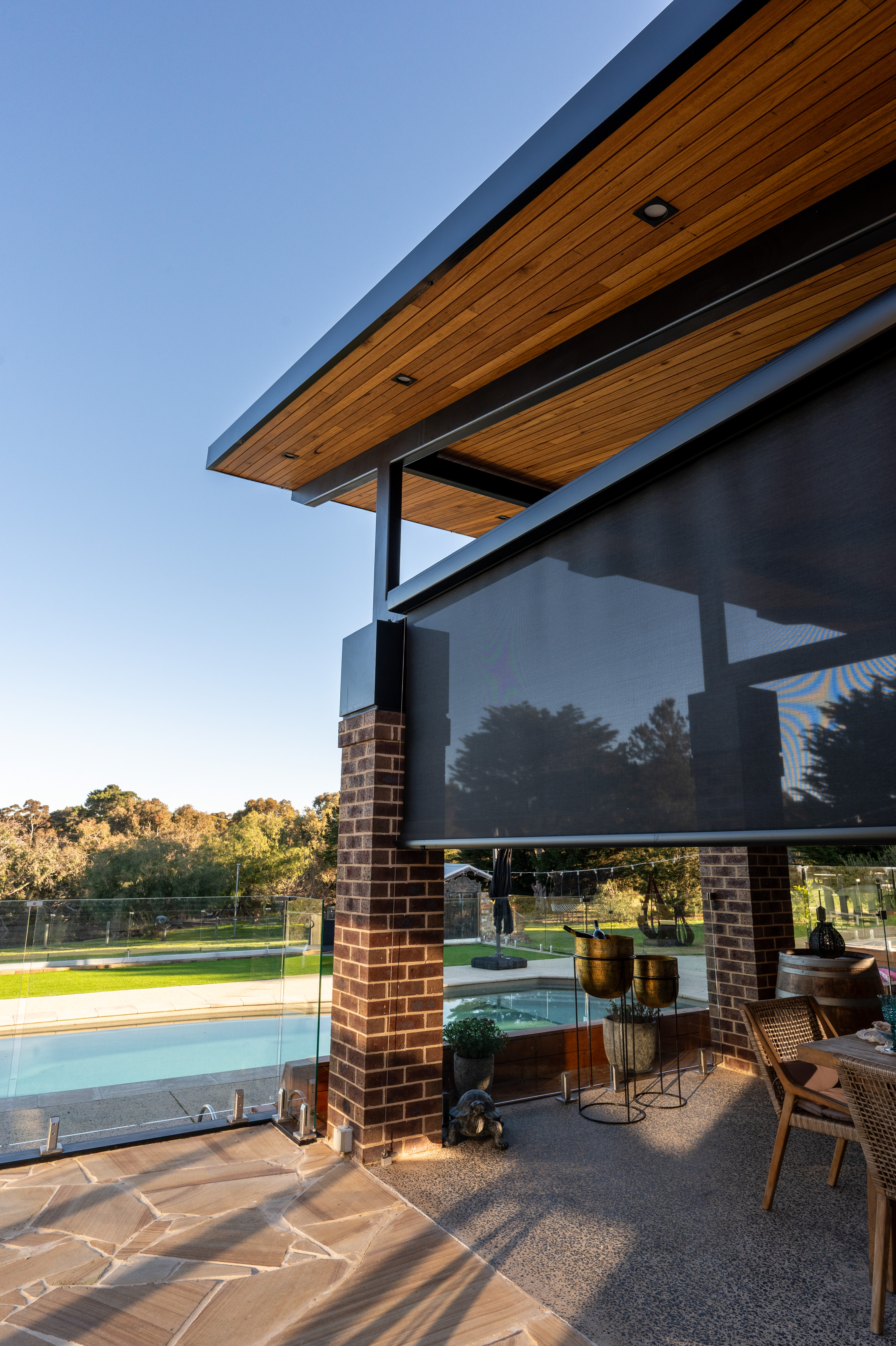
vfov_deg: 82.6
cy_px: 673
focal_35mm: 20
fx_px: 766
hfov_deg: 60.6
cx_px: 448
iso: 500
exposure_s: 1/500
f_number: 10
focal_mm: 20.5
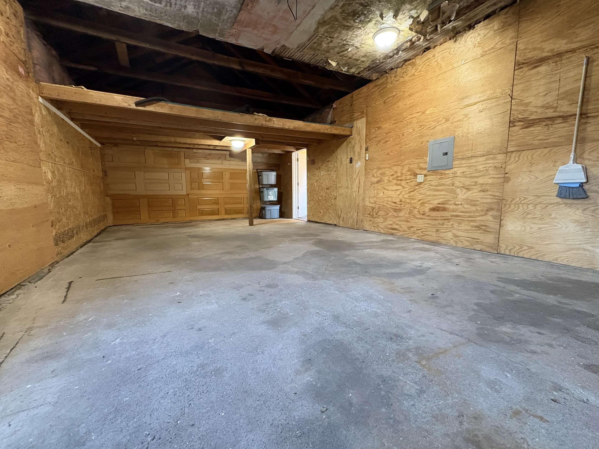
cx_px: 301
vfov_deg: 81.7
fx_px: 260
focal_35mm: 15
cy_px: 226
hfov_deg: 98.2
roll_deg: +0.9
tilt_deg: -7.7
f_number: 2.2
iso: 800
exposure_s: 1/60
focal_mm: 2.22
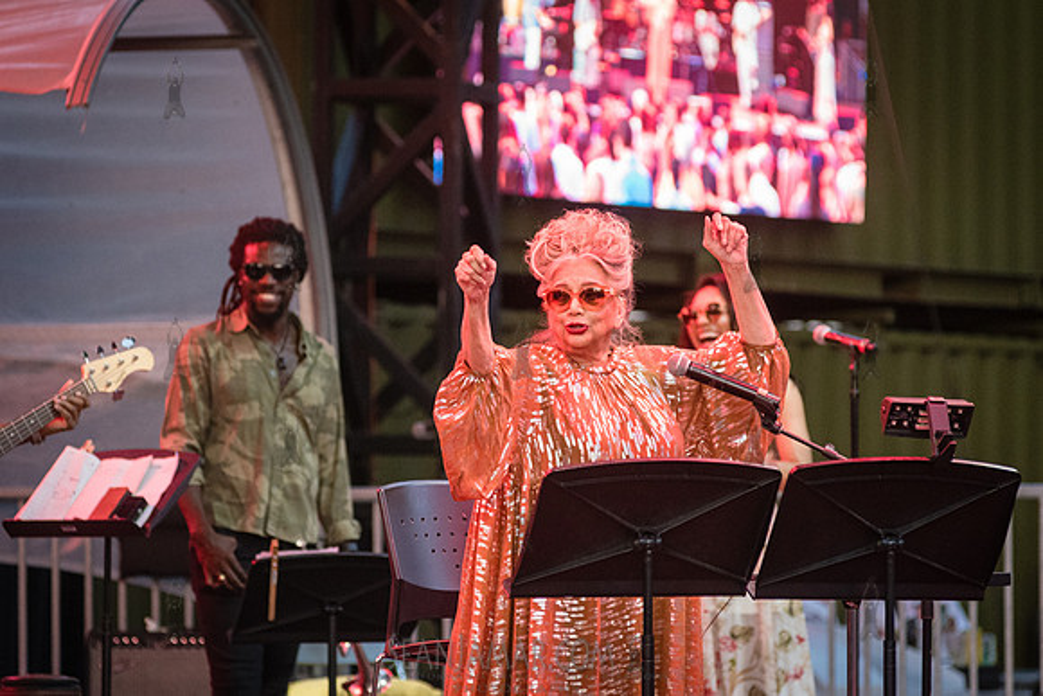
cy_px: 277
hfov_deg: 8.4
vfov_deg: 5.6
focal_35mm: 246
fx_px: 7120
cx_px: 515
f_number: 4
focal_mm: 185
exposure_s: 1/640
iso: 4000
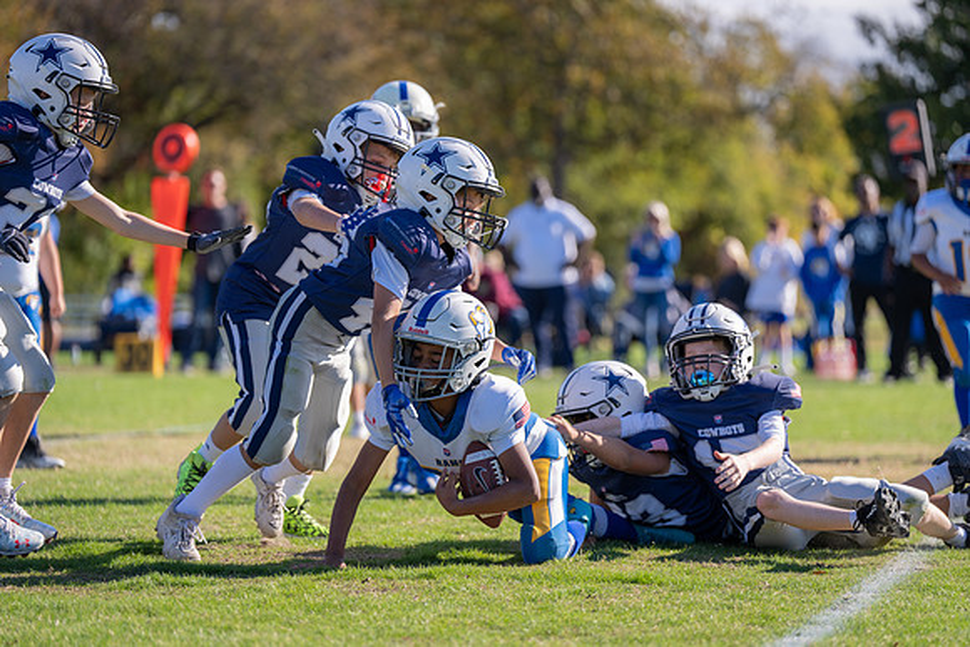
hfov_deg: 15.0
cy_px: 324
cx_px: 485
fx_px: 3692
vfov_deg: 10.0
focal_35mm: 137
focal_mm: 137
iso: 100
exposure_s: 1/1250
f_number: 2.8
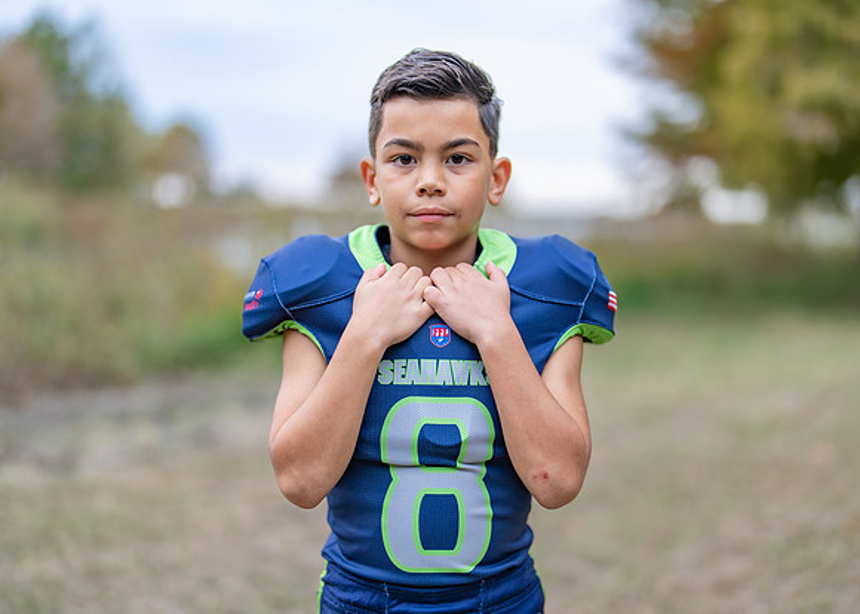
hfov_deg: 34.0
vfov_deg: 24.6
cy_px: 305
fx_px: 1407
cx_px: 462
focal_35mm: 58
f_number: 1.2
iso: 100
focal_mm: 50
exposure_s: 1/500
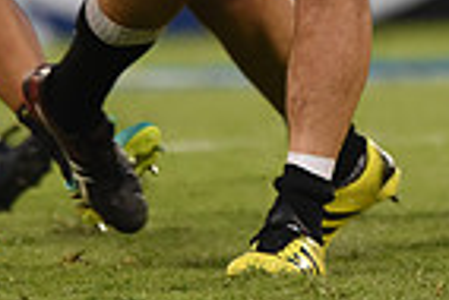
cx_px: 392
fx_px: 21374
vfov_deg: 0.8
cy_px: -273
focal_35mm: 1712
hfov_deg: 1.2
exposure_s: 1/800
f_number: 4
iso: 2500
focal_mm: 420
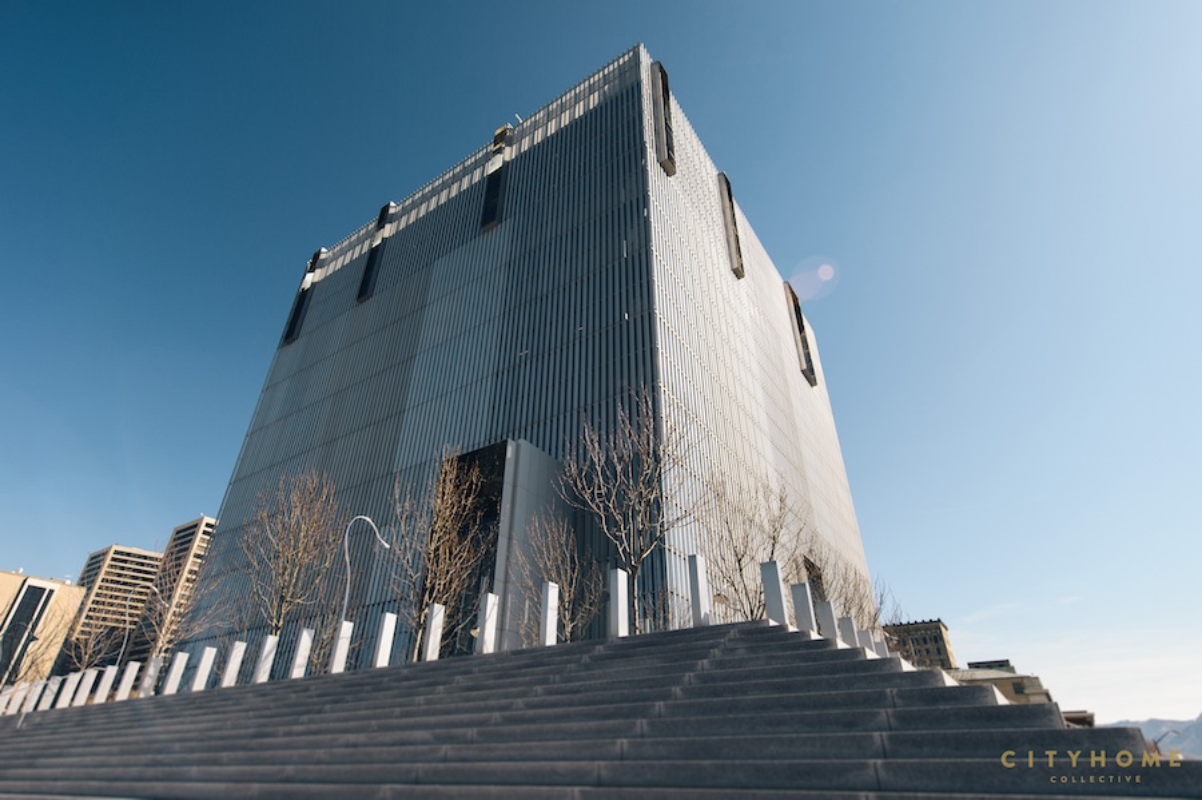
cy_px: 400
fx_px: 601
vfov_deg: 67.3
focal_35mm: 18
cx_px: 601
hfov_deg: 90.0
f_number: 4
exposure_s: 1/2000
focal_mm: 18
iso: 80
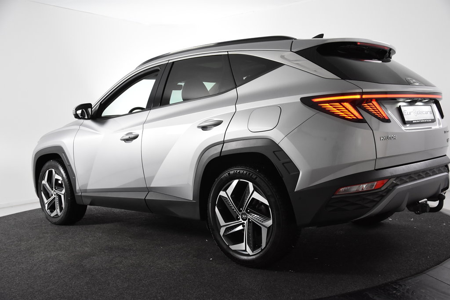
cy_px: 150
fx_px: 488
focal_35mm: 39
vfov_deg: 34.2
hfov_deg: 49.5
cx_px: 225
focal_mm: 26
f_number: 4.5
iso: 1600
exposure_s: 1/80
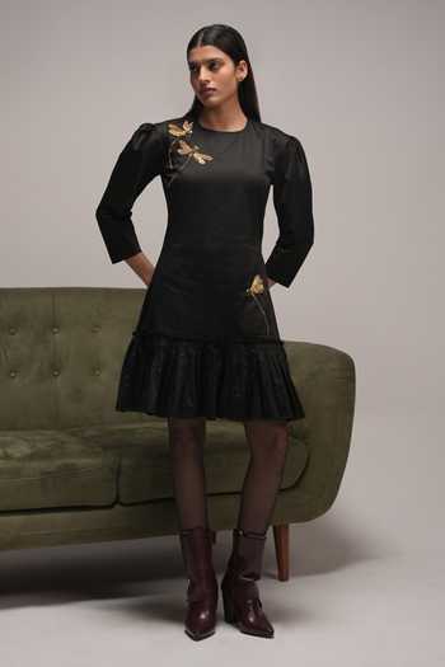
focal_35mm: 50
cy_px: 334
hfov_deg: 26.8
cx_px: 222
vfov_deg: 39.4
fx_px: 933
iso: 800
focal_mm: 50.3
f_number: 4.5
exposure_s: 1/160
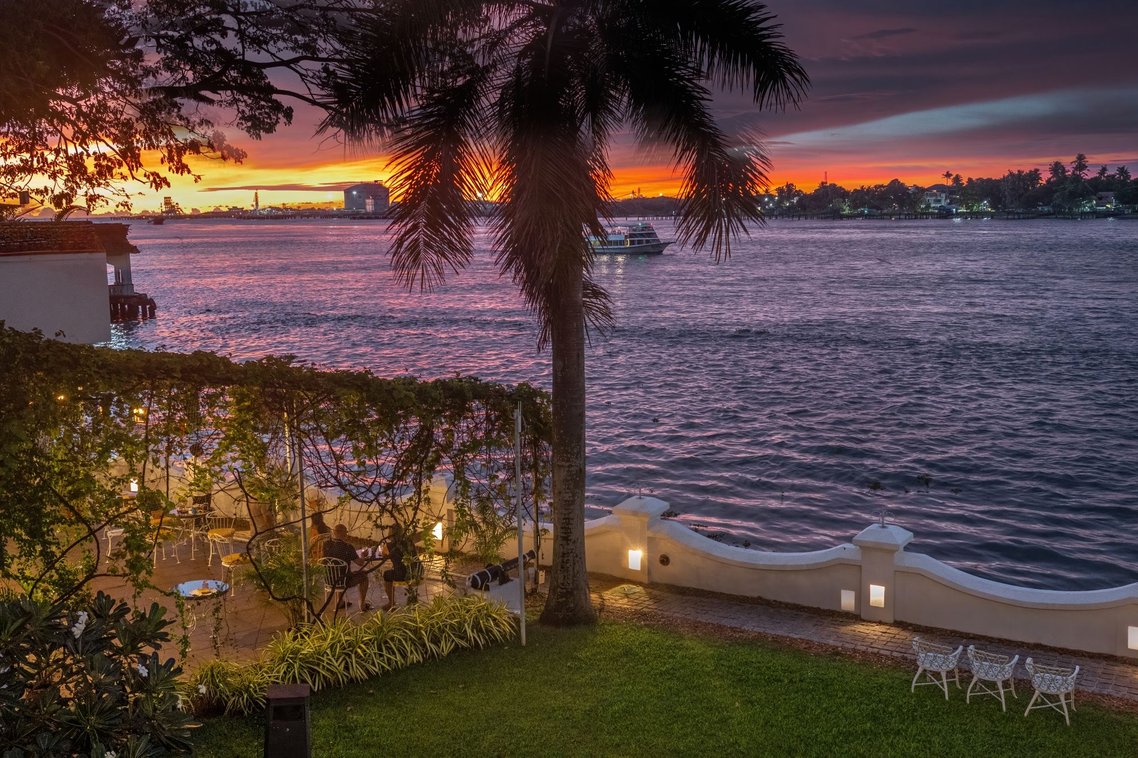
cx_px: 569
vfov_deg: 36.8
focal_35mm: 36
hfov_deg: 53.1
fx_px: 1138
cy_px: 379
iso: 1250
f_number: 4
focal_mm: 24
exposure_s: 1/13
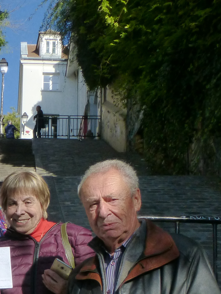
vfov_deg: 26.6
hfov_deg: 19.6
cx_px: -40
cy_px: 258
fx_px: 604
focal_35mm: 71
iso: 200
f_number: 4.5
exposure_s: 1/800
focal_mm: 4.3
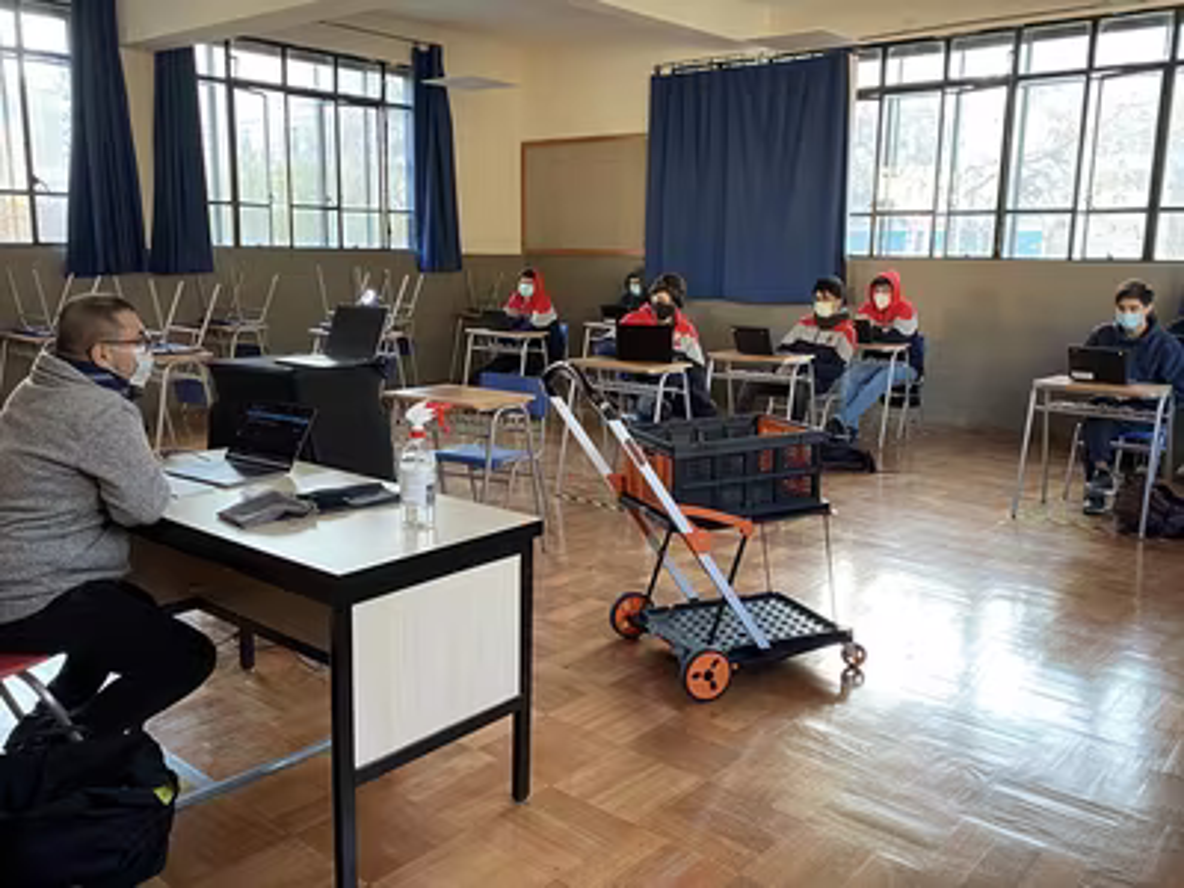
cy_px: 444
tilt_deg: -10.9
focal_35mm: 26
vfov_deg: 53.1
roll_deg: -1.2
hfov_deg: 67.3
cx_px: 592
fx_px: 889
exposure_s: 1/60
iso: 125
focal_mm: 4.25
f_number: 1.8
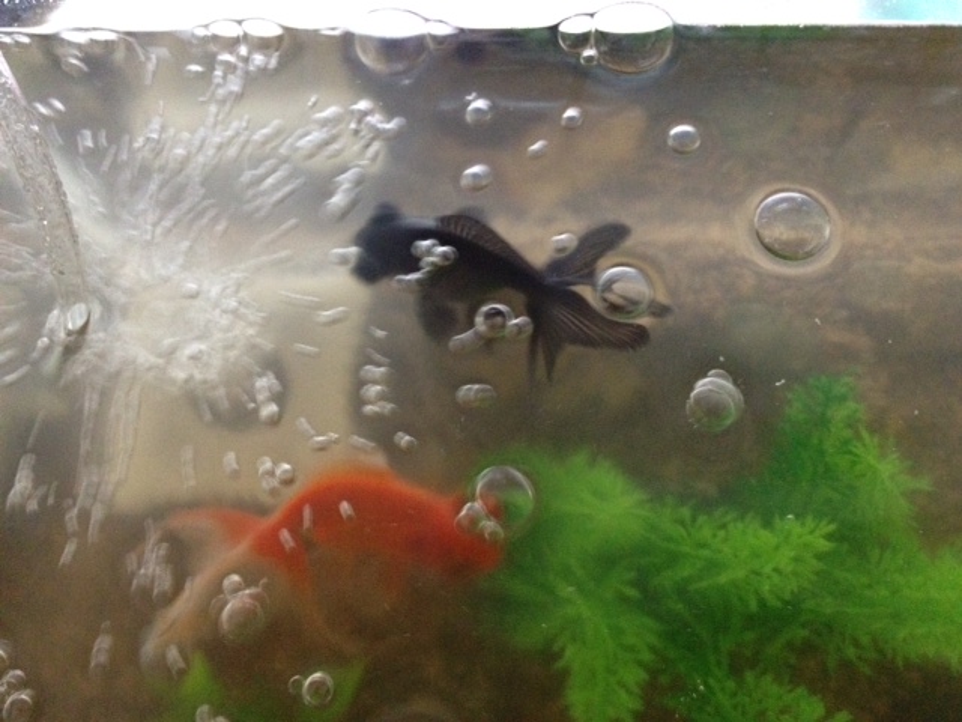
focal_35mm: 35
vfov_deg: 40.7
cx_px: 481
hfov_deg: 52.6
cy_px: 361
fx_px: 973
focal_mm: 4.28
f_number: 2.4
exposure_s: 1/15
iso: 640
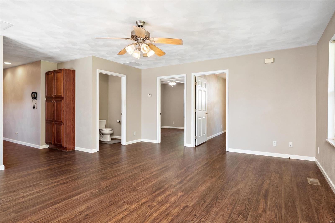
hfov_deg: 84.0
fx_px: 186
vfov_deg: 61.9
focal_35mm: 20
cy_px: 112
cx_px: 168
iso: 400
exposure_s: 1/3
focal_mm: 10
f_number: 8
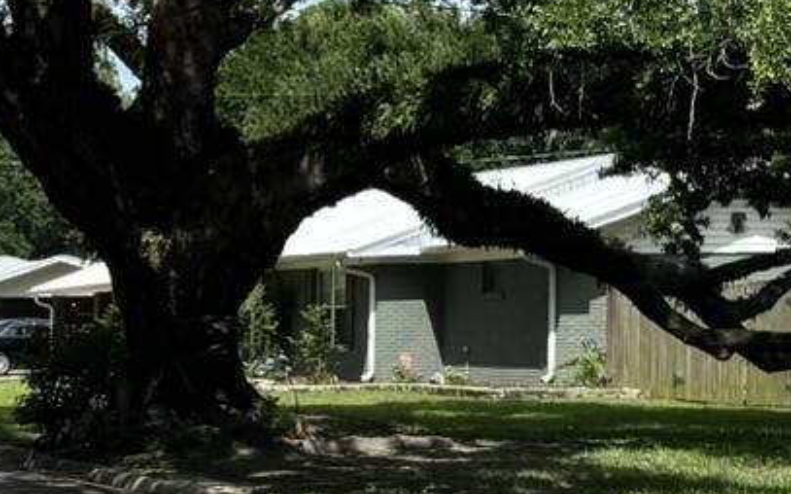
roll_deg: +0.5
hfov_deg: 15.2
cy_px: 548
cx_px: -356
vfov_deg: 10.1
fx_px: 2758
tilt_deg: -4.2
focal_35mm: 128
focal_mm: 6.76
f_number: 1.78
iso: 80
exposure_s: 1/4310
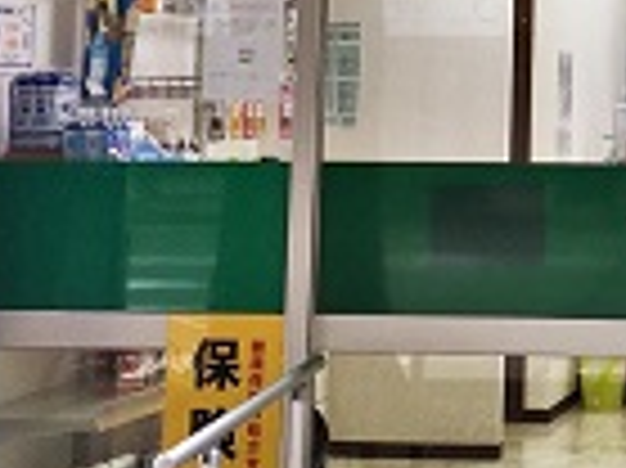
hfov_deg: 18.7
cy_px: -76
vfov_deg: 14.4
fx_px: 1807
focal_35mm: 100
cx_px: 734
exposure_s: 1/60
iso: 25
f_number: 2.2
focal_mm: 4.15
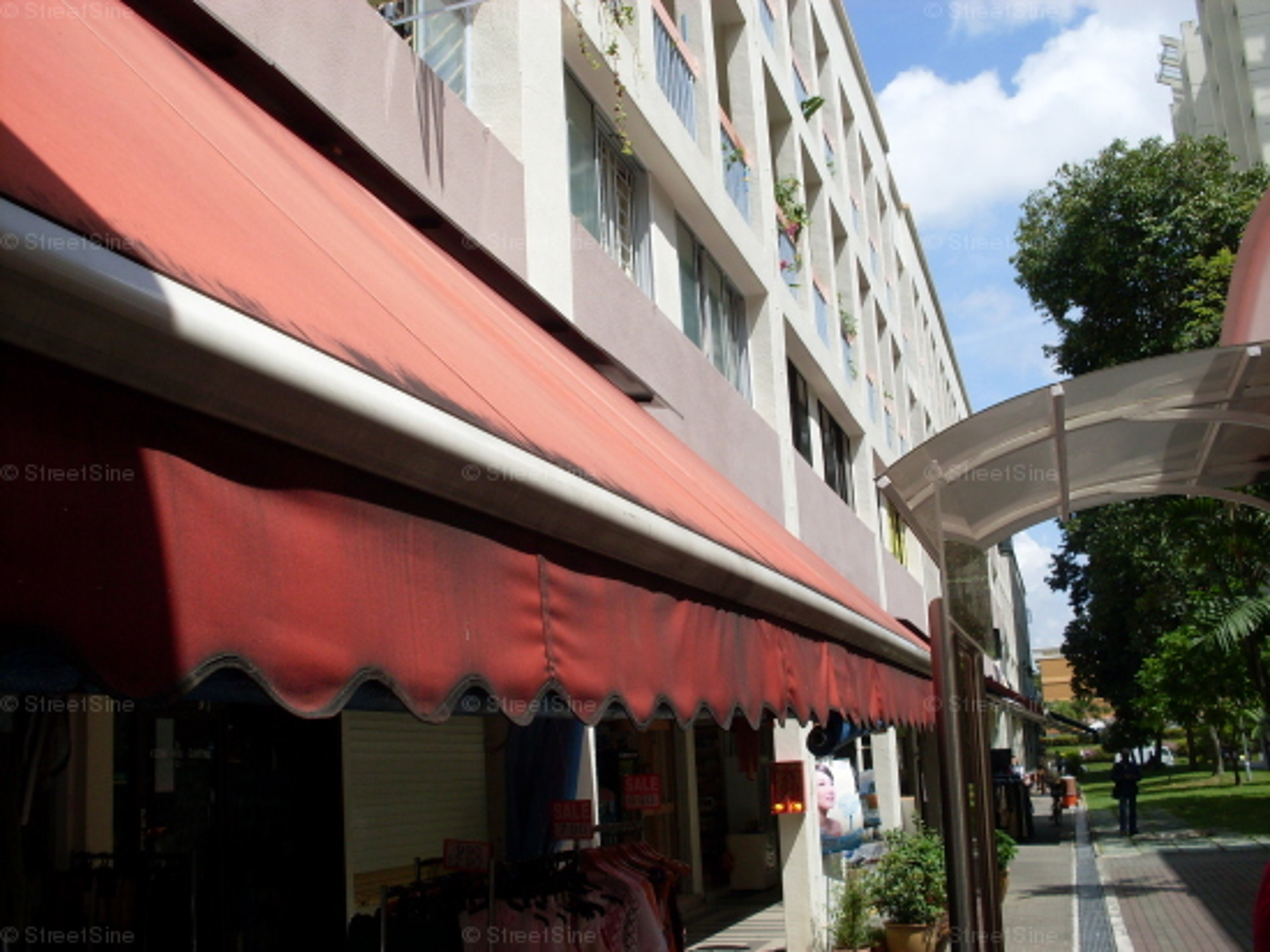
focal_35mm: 38
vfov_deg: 37.7
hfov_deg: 49.0
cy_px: 476
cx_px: 635
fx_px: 1394
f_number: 8.4
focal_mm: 6.3
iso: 80
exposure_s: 1/250
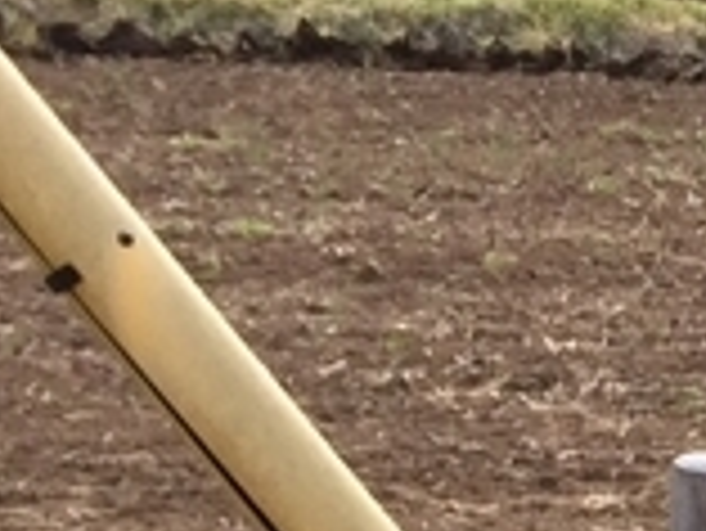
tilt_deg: -7.7
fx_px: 4531
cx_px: 2239
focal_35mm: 222
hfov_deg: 7.6
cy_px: 580
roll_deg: -3.1
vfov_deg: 6.7
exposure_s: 1/1080
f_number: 2.2
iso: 32
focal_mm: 4.15
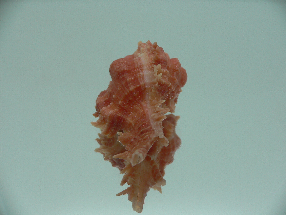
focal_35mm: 35
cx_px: 143
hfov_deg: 52.6
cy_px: 108
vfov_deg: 40.7
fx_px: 289
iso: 80
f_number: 2.8
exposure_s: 1/60
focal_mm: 4.6
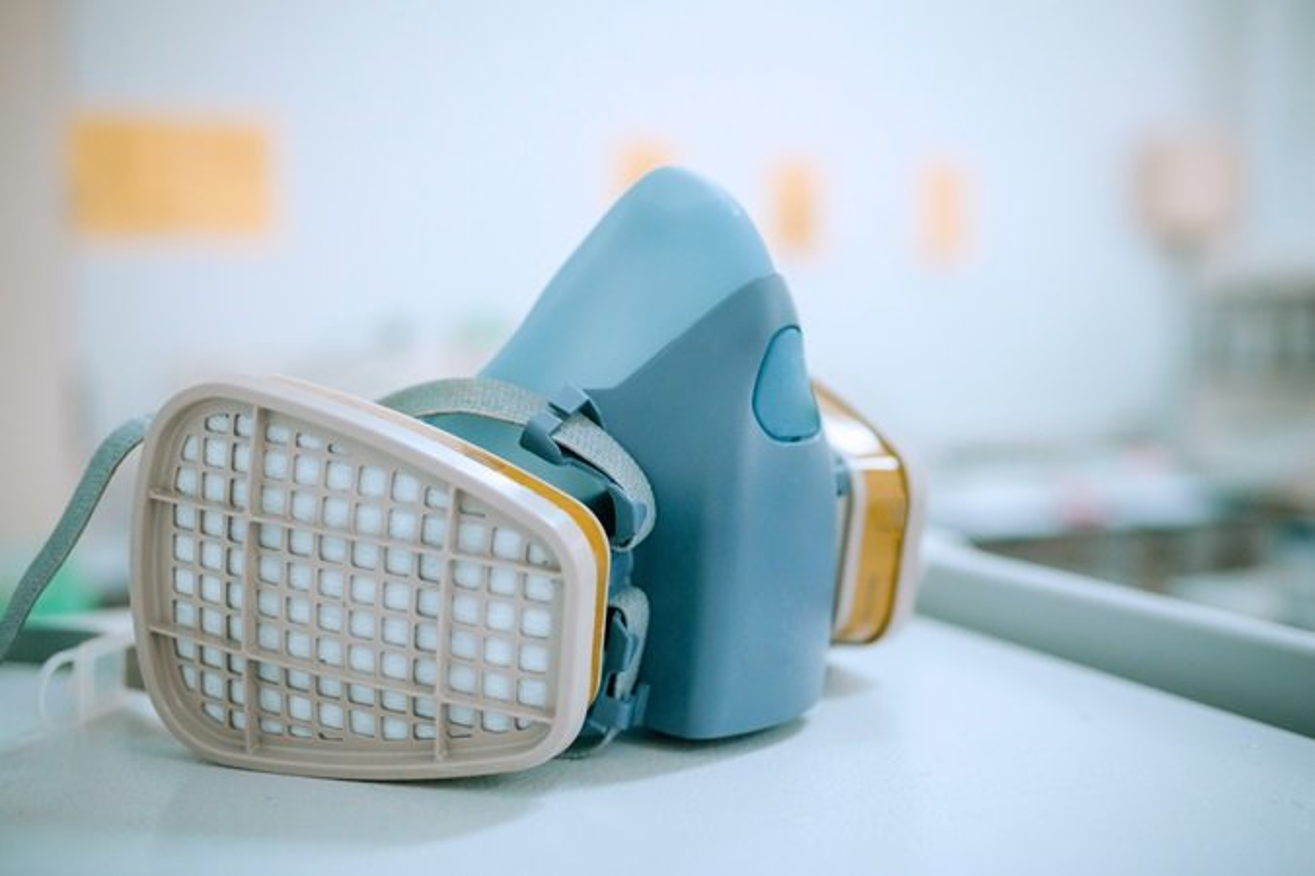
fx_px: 1315
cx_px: 658
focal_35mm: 36
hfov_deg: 53.1
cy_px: 438
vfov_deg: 36.9
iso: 400
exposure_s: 1/125
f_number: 2.2
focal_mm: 24
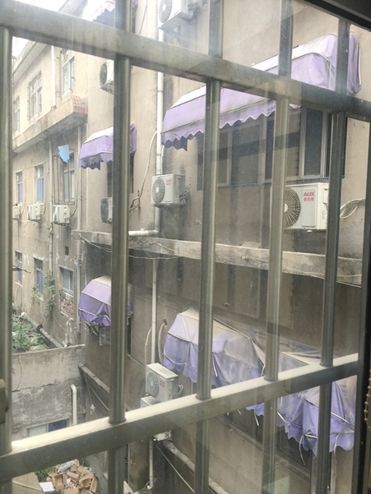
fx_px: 414
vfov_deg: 61.6
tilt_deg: -3.4
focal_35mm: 29
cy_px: 247
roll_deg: -1.4
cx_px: 186
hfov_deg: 48.2
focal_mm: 4.15
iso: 50
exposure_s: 1/17
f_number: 2.2
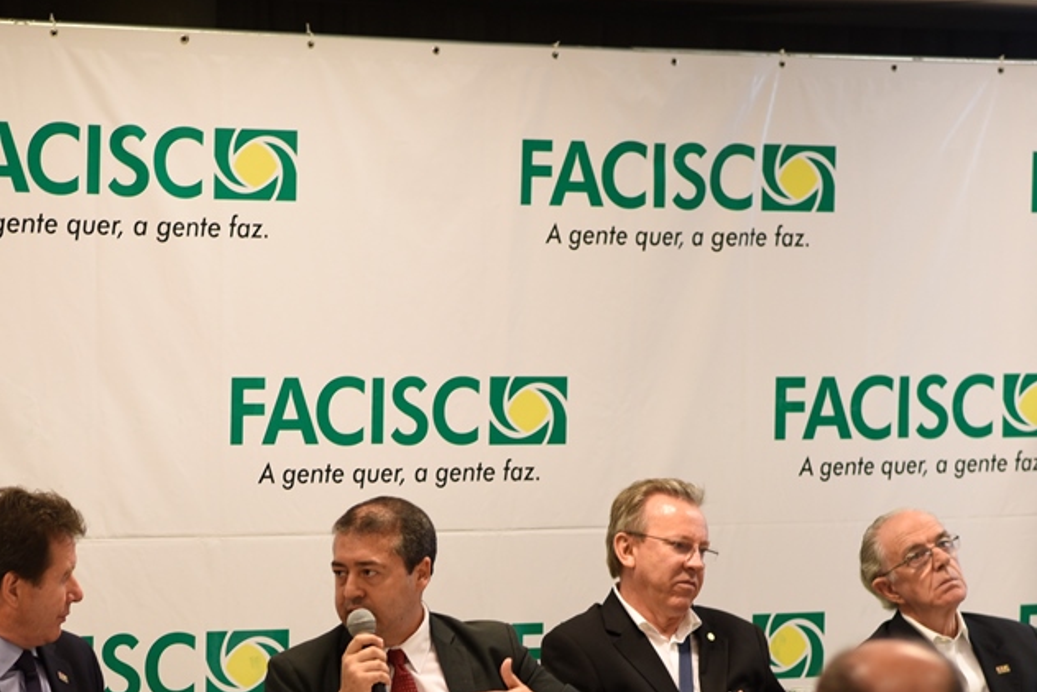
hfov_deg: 12.7
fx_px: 4667
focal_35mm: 162
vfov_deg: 8.5
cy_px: 596
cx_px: 357
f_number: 3.2
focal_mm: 85
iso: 500
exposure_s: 1/100
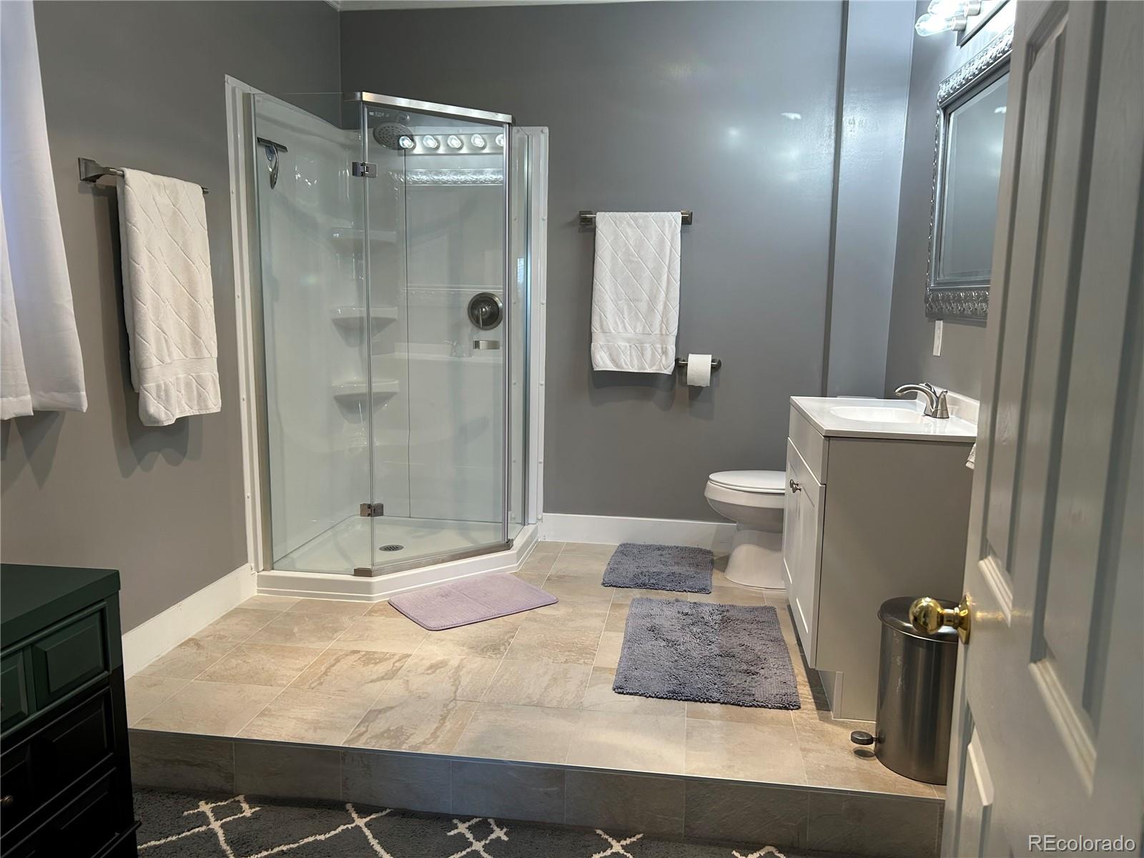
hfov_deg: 67.3
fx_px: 859
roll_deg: -0.9
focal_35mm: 26
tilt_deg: -8.8
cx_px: 572
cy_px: 429
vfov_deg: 53.1
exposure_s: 1/120
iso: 80
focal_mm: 5.7
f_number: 1.5
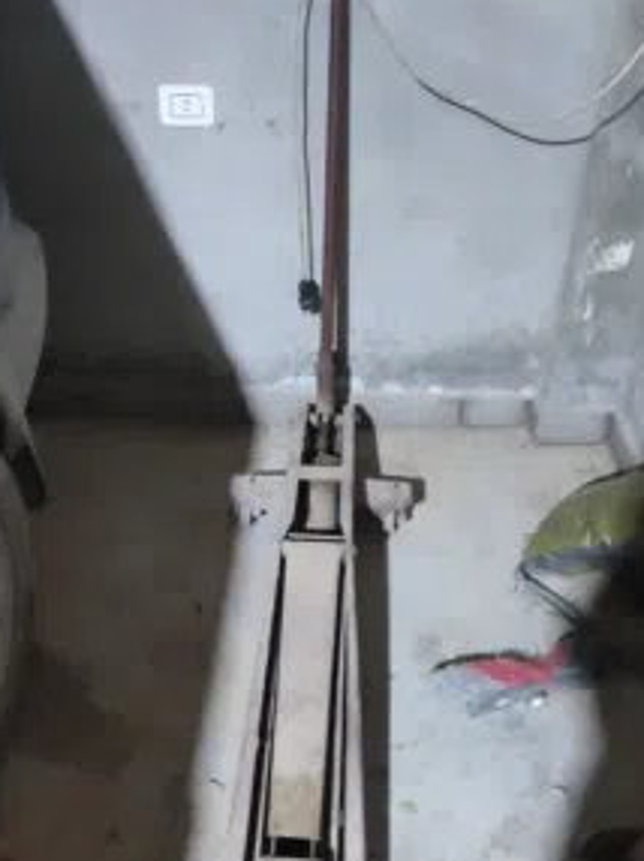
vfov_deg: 52.6
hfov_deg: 40.6
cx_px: 292
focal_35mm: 35
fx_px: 869
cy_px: 449
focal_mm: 6.04
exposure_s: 1/17
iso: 3185
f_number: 1.9
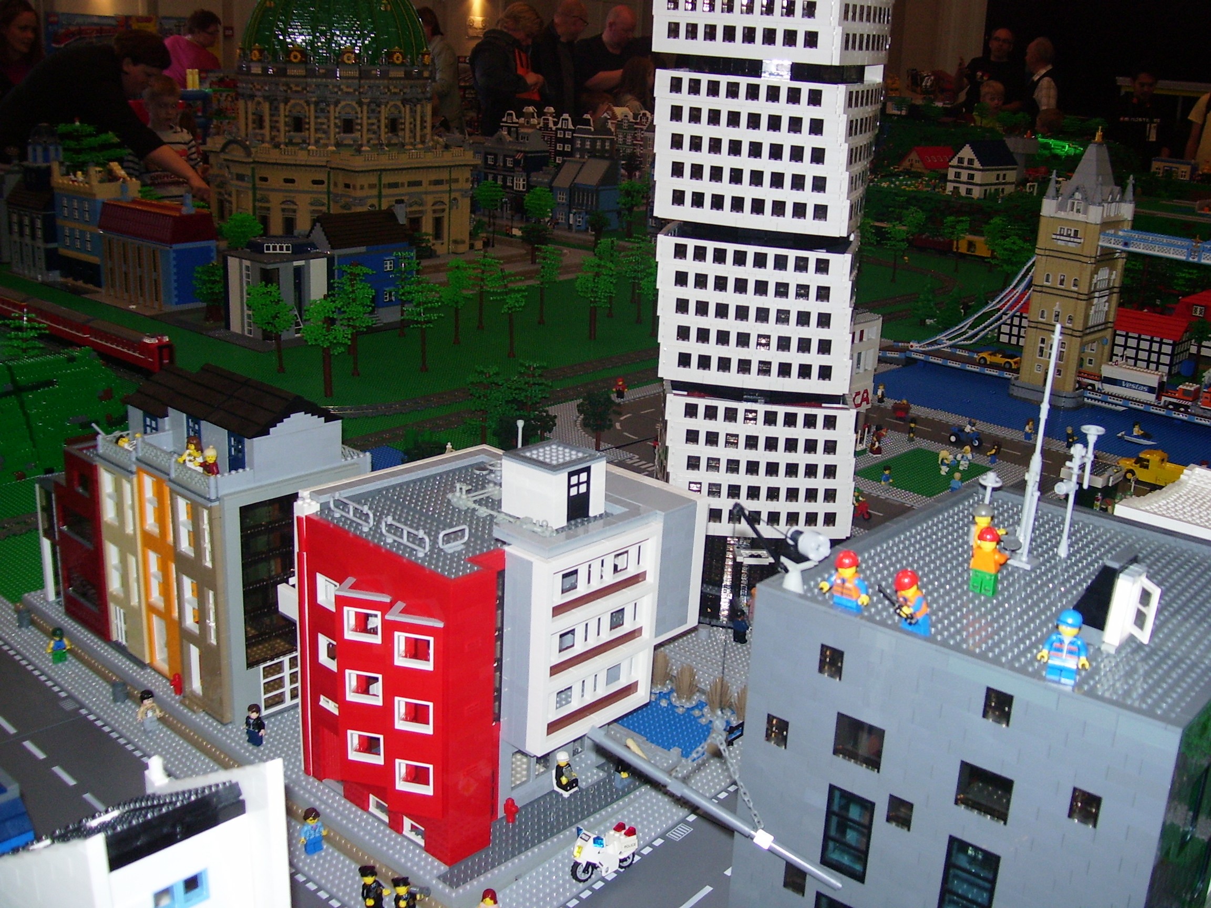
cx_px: 606
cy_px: 454
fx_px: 1259
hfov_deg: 51.4
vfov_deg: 39.7
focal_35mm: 36
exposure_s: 1/60
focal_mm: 6
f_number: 2.7
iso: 80
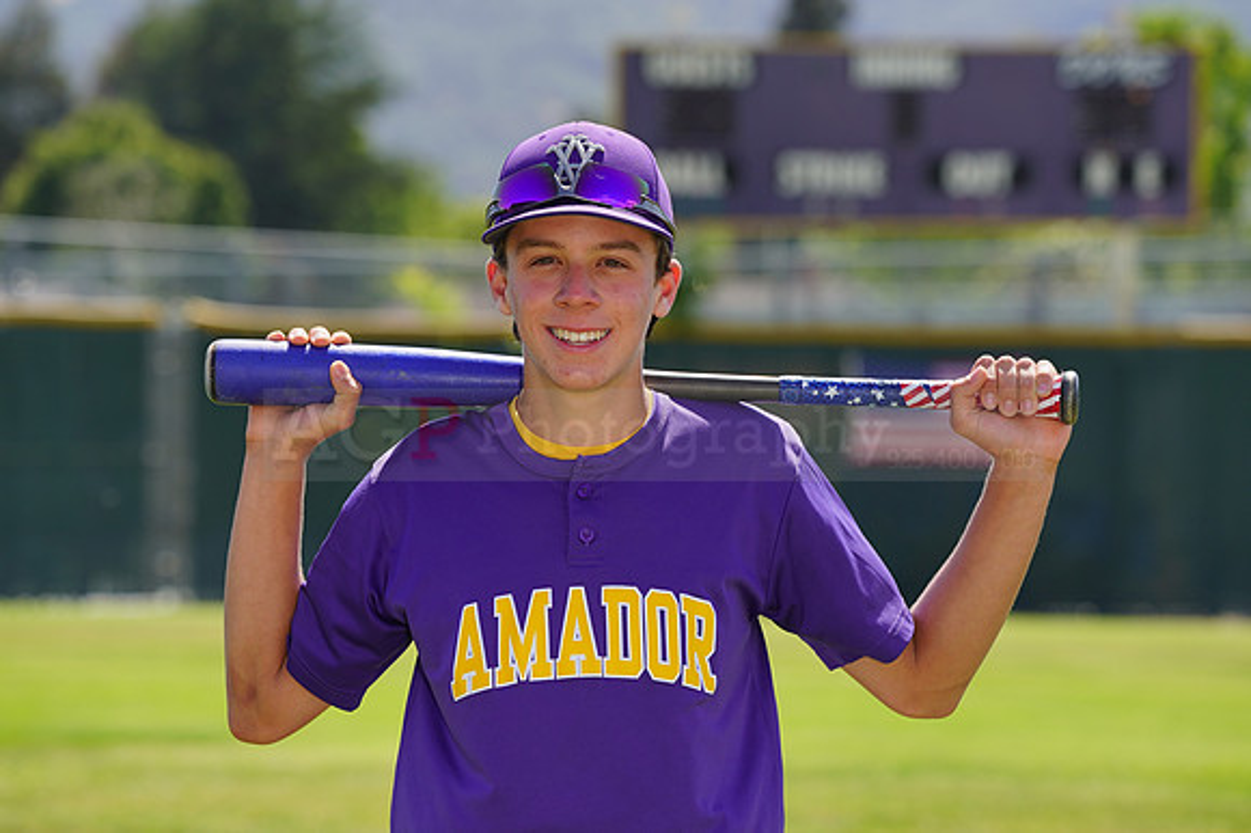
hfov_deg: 9.0
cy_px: 416
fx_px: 7953
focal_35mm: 229
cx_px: 626
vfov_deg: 6.0
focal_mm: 229
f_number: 8
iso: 100
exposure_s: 1/250
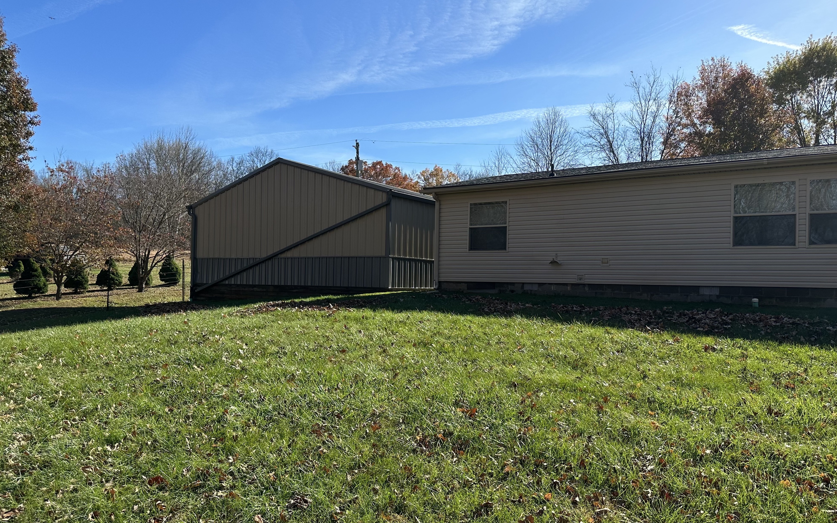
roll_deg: -1.0
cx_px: 419
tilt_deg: +0.6
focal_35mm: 26
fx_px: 593
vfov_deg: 47.6
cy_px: 269
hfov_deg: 70.4
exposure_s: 1/4348
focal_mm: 6.86
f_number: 1.78
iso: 80
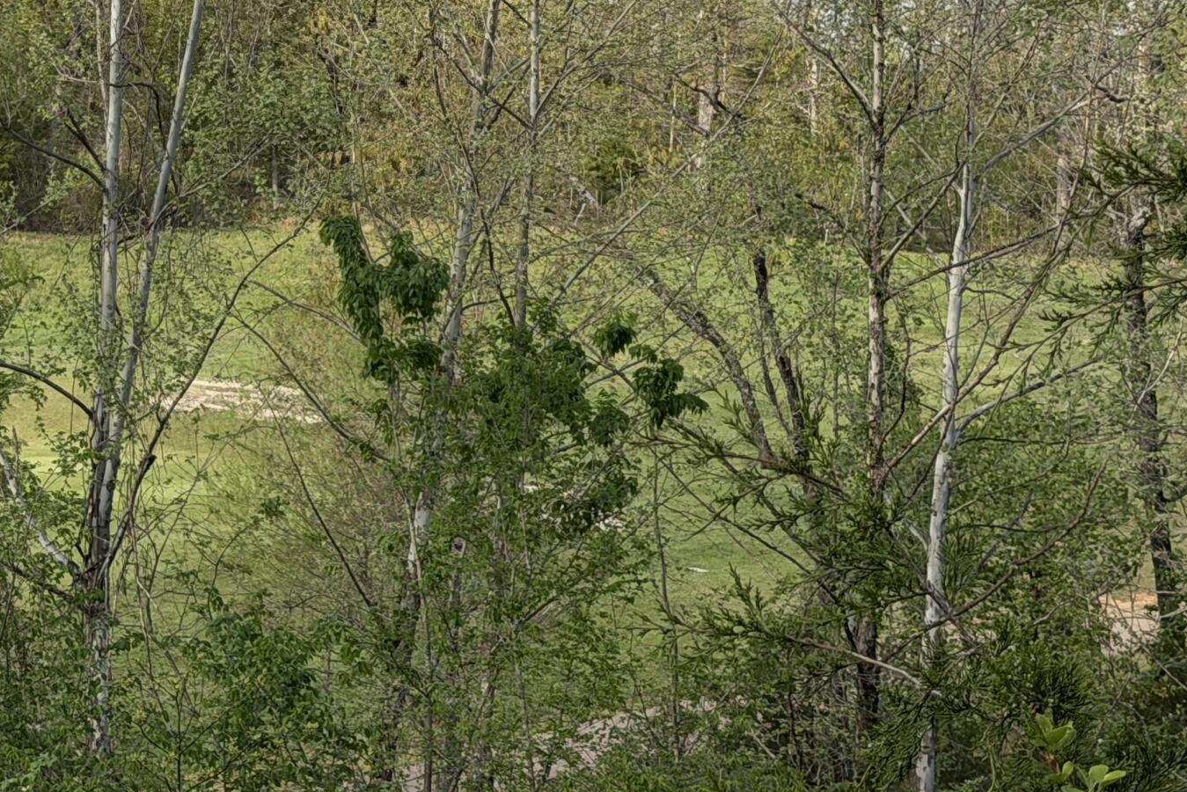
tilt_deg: +4.0
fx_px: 3660
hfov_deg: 18.3
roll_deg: -0.8
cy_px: -108
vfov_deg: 12.1
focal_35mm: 111
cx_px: 313
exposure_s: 1/2762
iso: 64
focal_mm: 6.76
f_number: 1.78
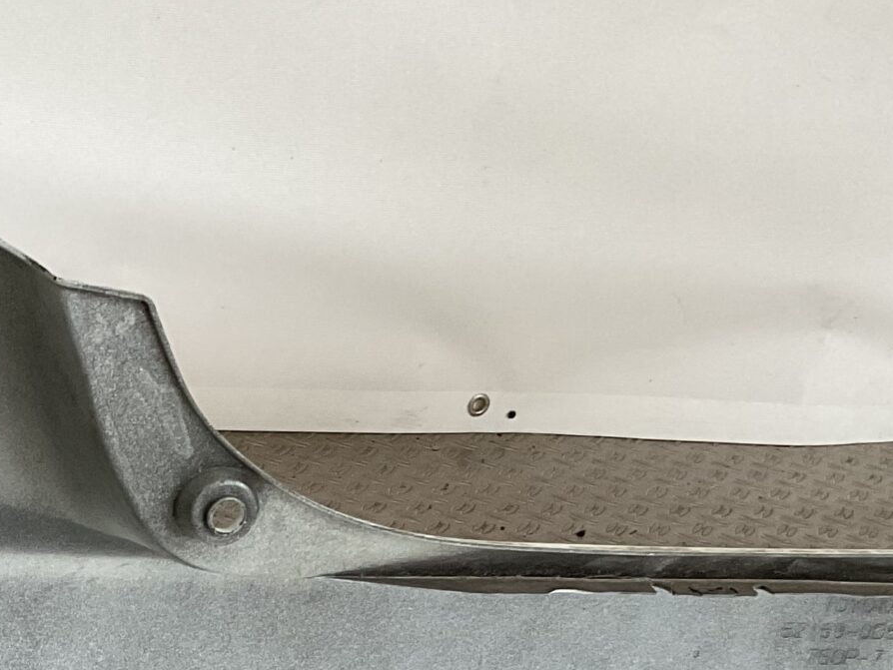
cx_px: -40
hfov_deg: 22.5
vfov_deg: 16.8
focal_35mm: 83
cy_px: 870
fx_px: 2142
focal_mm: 3
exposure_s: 1/50
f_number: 1.8
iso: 100
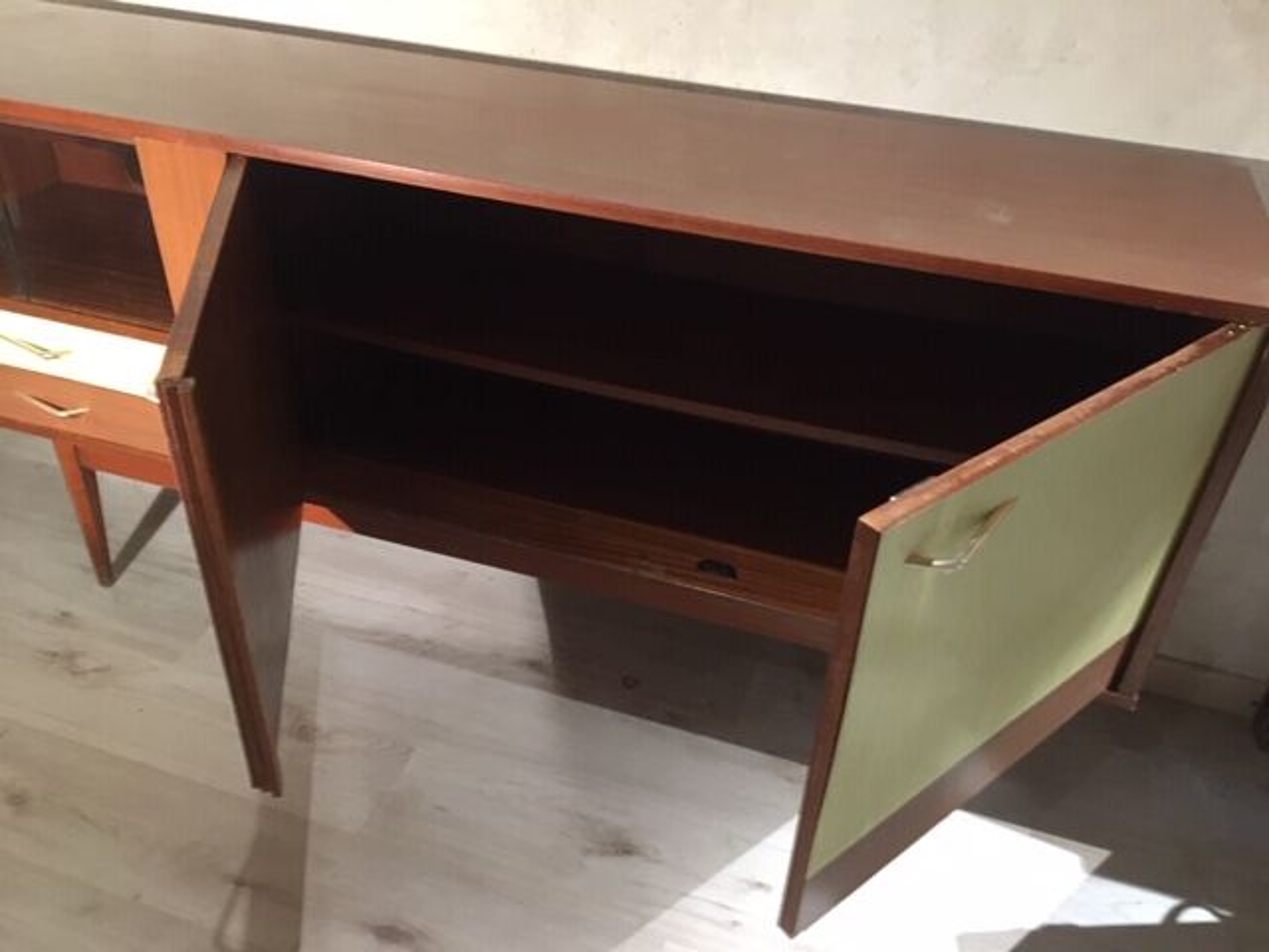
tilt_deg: -34.2
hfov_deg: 61.7
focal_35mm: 29
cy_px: 476
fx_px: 1063
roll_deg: -2.7
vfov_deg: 48.2
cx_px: 634
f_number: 2.2
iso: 500
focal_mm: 4.15
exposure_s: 1/17
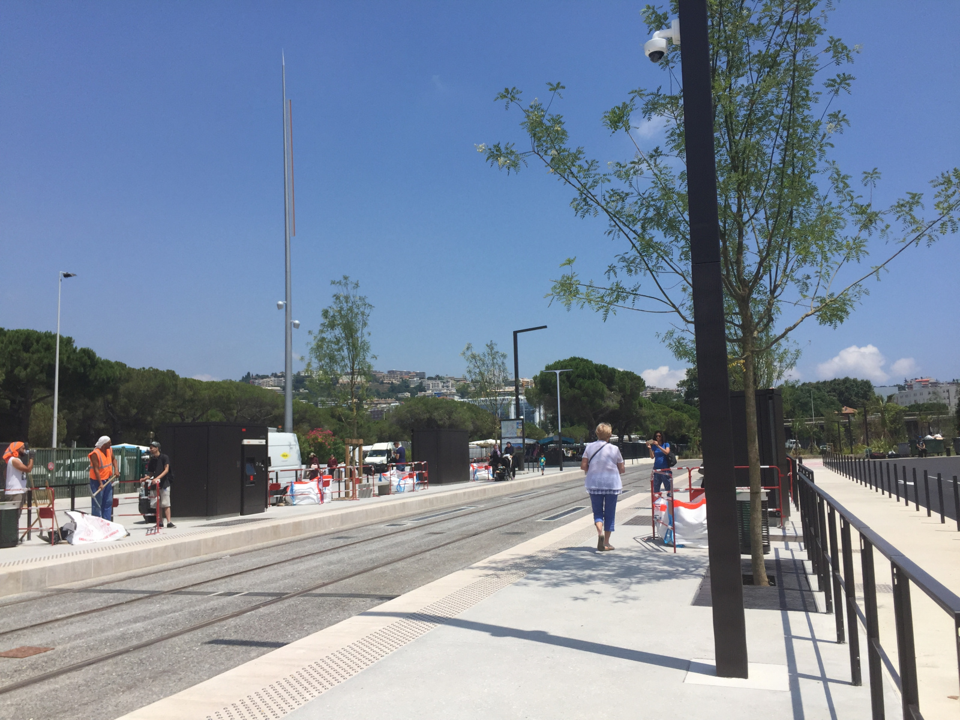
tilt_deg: +7.0
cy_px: 360
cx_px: 480
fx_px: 804
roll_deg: -0.2
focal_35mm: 29
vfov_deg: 48.2
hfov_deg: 61.7
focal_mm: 4.15
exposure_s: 1/3597
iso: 32
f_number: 2.2
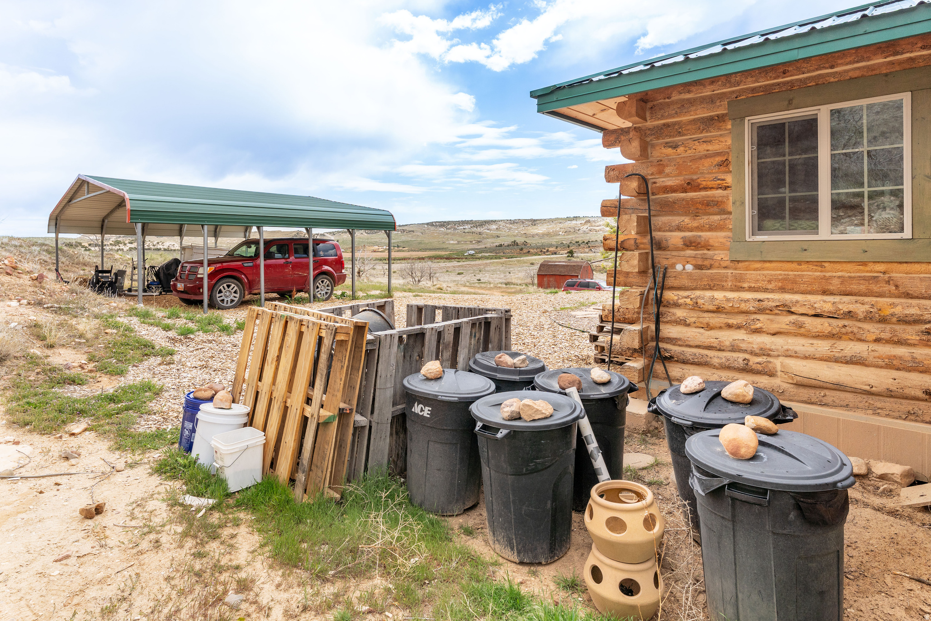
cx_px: 466
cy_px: 310
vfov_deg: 67.1
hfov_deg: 89.7
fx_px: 468
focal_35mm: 18
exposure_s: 1/640
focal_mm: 18.1
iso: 400
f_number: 7.1
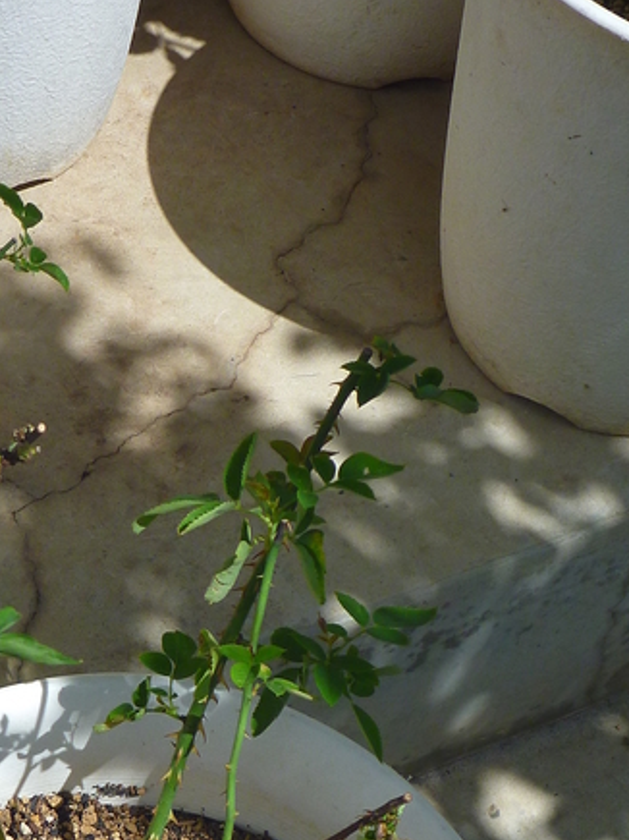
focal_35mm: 80
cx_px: 149
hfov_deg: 18.3
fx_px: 1939
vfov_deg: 23.9
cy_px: 726
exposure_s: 1/640
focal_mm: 6
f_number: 3.7
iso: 80
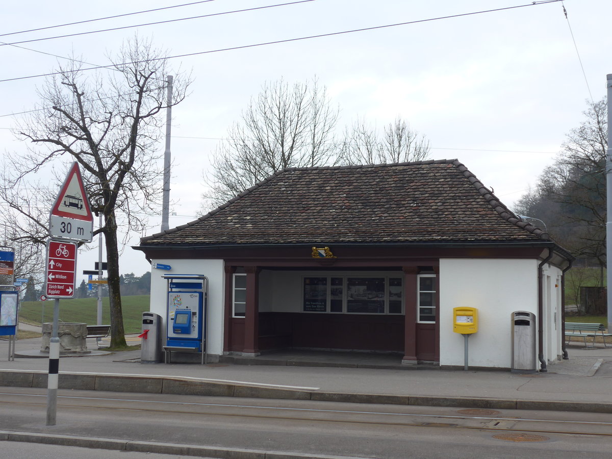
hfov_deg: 41.2
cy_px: 230
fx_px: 813
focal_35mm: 46
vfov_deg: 31.5
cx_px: 306
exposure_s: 1/250
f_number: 3
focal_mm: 9.5
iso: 80
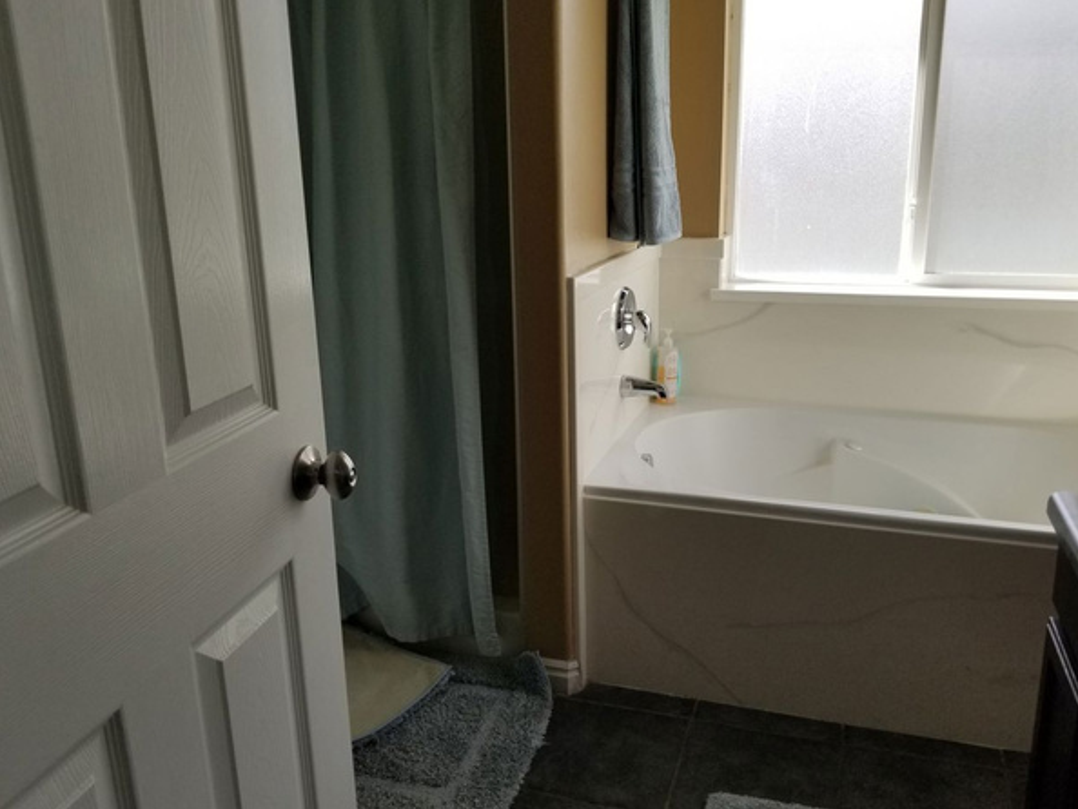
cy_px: 403
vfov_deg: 49.8
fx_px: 872
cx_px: 575
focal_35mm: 28
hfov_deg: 63.4
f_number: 1.7
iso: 50
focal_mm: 4.3
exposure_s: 1/536
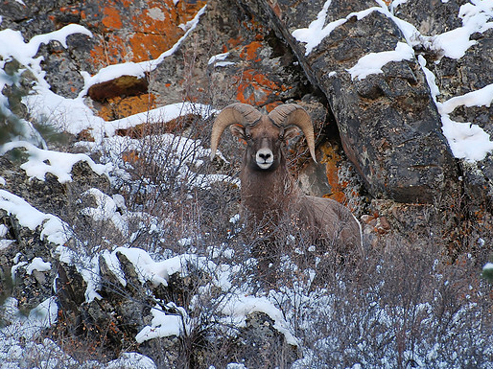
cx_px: 276
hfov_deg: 4.1
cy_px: 184
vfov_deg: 3.0
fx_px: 6961
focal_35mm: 489
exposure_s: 1/200
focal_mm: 300
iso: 400
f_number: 5.6
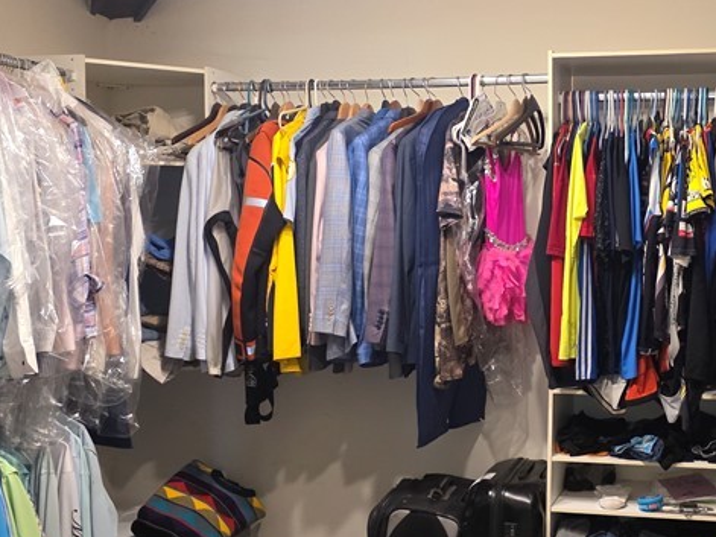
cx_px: 572
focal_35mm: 50
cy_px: 263
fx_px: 1034
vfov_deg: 29.1
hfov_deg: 36.9
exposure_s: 1/120
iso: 800
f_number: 1.7
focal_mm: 6.3
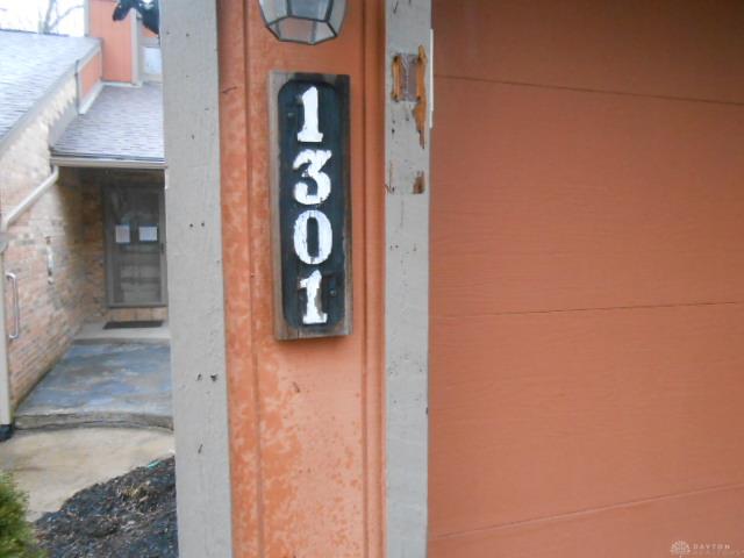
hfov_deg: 67.3
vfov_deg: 53.1
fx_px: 559
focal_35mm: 26
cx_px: 372
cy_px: 279
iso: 640
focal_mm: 4.6
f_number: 3.5
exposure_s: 1/125
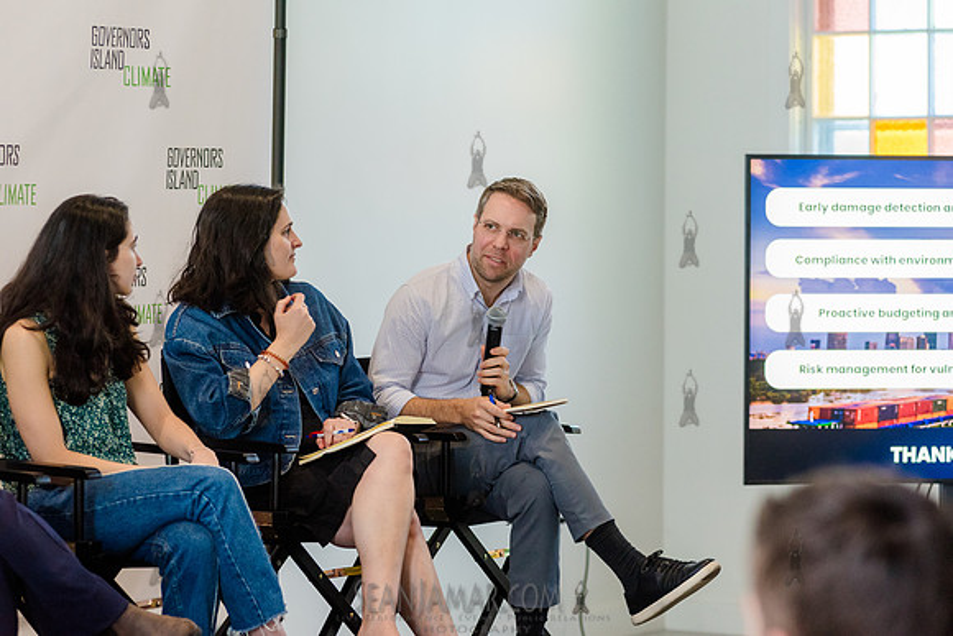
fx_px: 3177
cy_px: 318
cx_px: 476
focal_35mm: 120
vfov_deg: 11.4
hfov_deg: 17.1
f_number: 4
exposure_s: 1/320
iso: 4000
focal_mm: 120
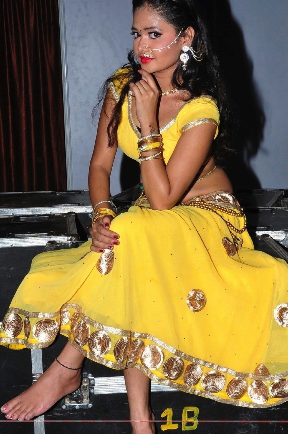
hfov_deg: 25.0
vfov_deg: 36.9
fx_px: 649
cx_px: 167
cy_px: 219
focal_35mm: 54
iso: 500
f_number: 14
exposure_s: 1/125
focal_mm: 30
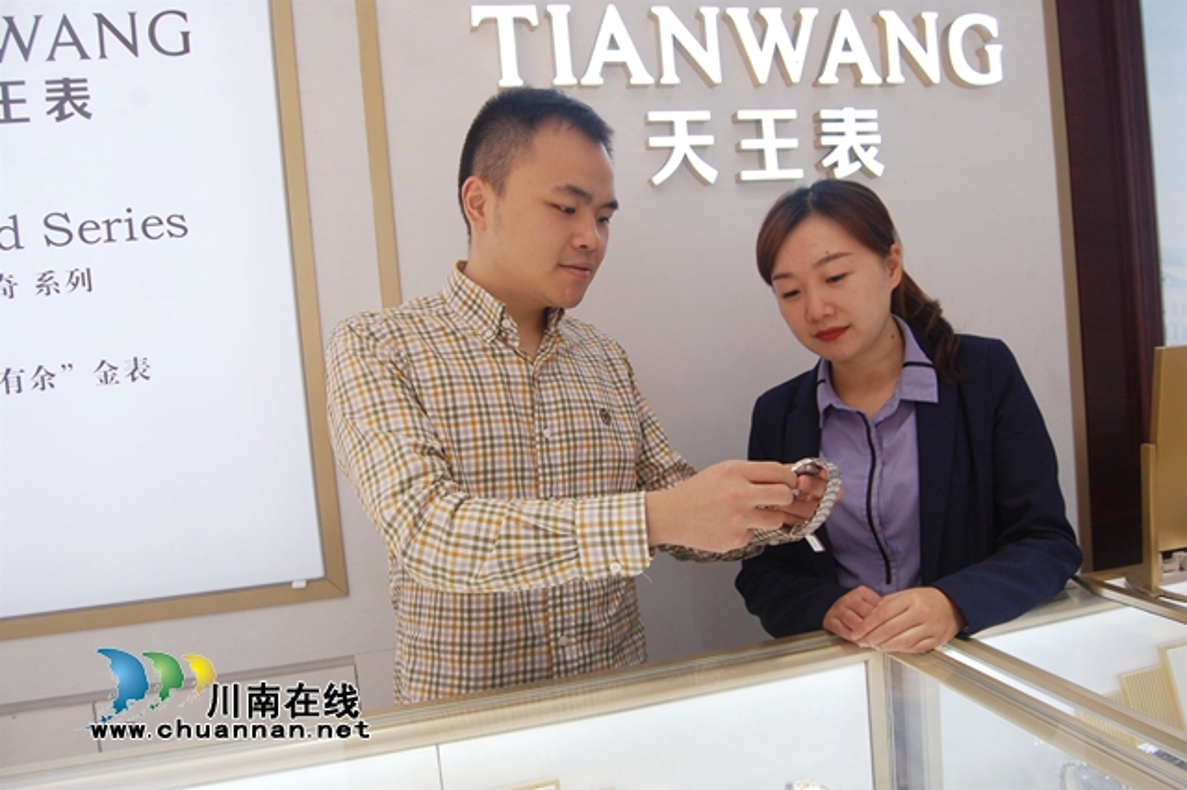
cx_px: 594
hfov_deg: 67.4
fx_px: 890
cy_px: 395
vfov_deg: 47.9
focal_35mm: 27
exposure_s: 1/125
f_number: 5.6
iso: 280
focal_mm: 18
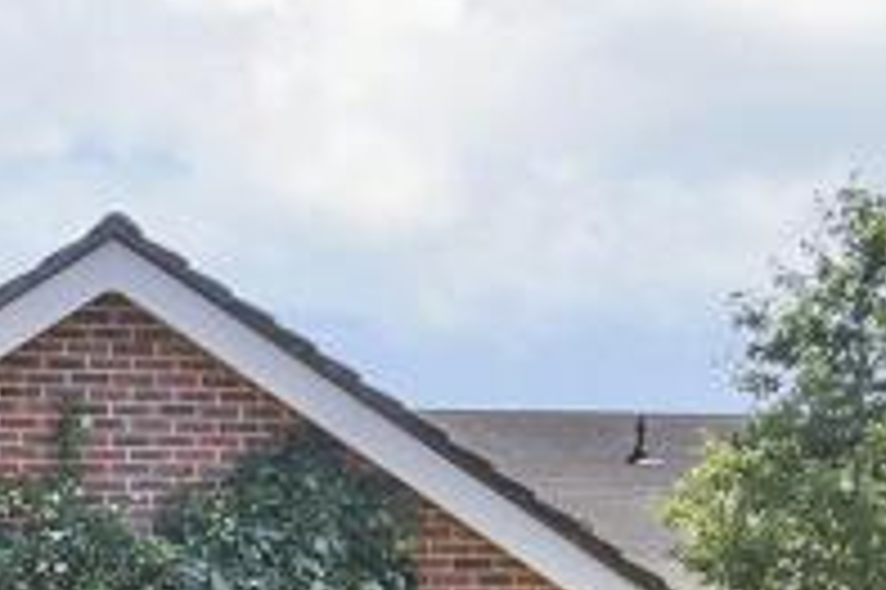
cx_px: -373
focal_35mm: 78
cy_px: 853
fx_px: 1918
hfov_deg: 22.3
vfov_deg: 16.1
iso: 160
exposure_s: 1/250
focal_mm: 10
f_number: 8
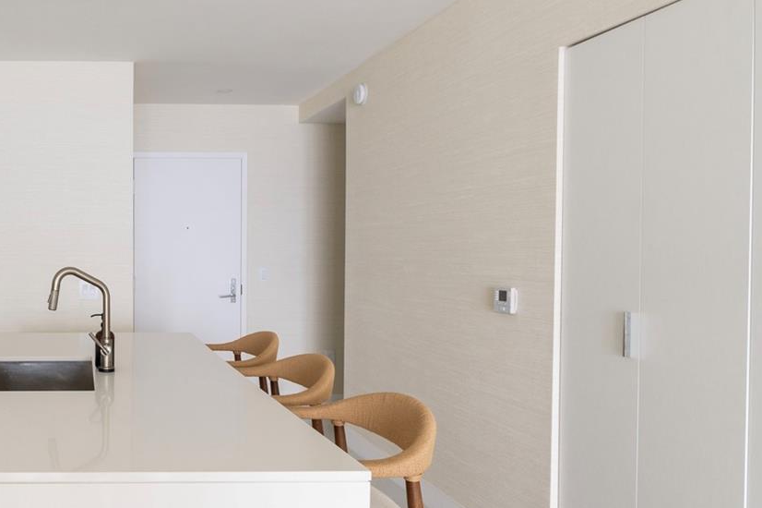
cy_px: 271
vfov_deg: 41.1
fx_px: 676
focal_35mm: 32
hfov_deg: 52.8
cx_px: 100
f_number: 8
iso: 250
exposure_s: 1/5
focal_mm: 11
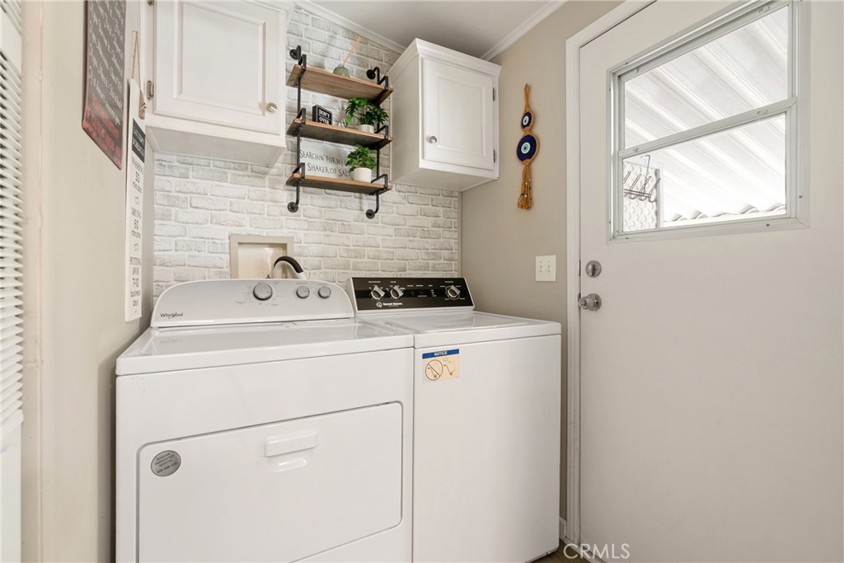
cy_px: 282
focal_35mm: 16
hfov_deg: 96.7
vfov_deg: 73.8
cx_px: 422
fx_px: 375
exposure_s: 1/2
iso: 200
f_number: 9
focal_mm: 16
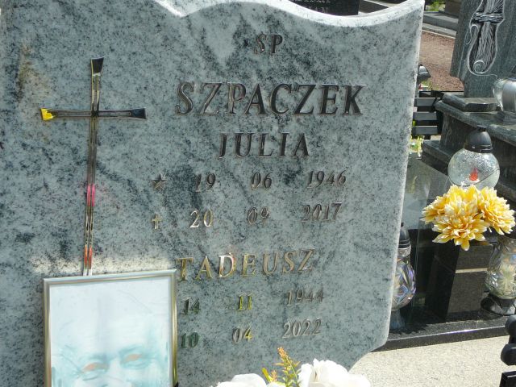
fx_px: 879
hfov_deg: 32.7
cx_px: 258
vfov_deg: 24.8
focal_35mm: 59
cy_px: 194
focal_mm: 8.7
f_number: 3.5
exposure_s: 1/800
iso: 80
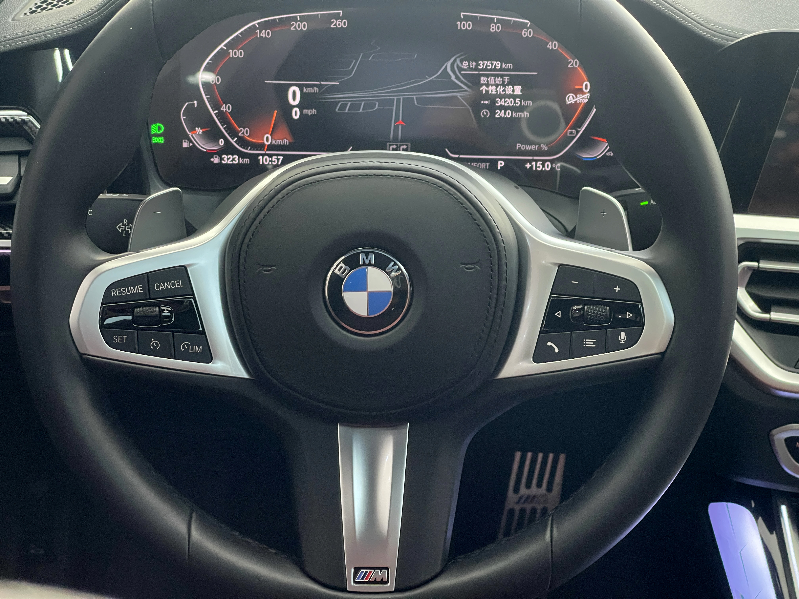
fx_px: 1477
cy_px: 300
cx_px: 400
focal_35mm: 64
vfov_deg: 22.9
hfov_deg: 30.3
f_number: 2.2
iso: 640
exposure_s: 1/49
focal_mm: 7.5
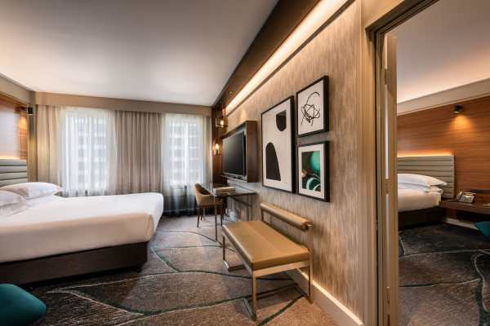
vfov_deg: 77.3
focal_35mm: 15
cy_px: 163
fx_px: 204
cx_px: 245
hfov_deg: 100.4
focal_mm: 15
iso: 400
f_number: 11
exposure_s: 1/5
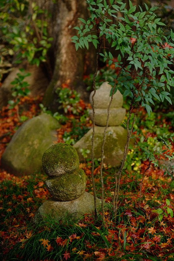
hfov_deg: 12.2
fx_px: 817
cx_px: 87
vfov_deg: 18.1
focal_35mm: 113
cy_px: 130
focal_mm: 75
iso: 400
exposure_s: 1/250
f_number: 2.8
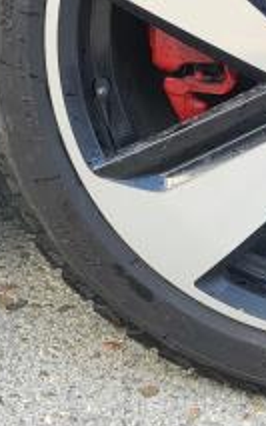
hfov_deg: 14.9
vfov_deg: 23.5
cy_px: -34
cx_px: 358
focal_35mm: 83
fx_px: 963
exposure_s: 1/139
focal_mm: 5.4
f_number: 1.8
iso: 40
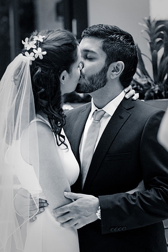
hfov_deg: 7.4
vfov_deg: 11.2
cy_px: 126
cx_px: 84
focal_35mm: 184
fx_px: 1291
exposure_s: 1/200
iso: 4000
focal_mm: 122.5
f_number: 5
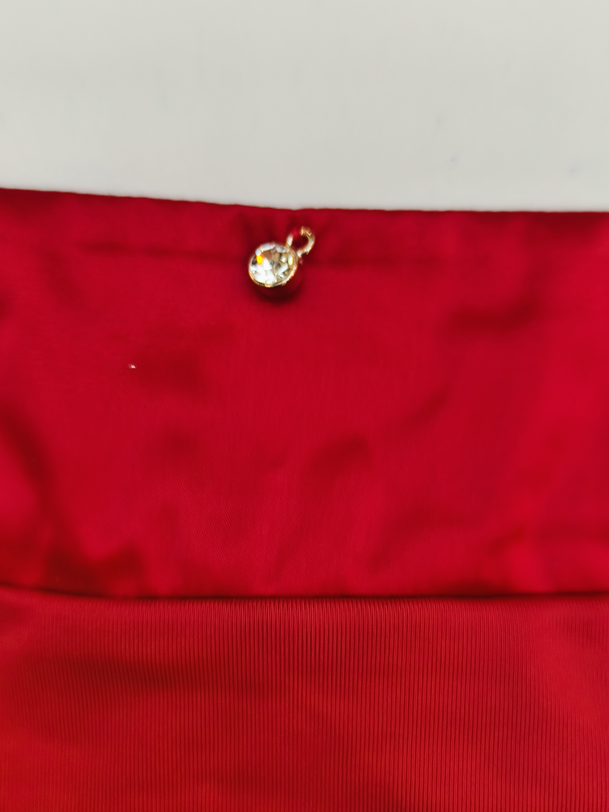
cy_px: 406
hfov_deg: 44.2
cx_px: 304
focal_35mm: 32
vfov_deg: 56.8
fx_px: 751
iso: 160
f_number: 1.65
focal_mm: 6.14
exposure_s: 1/30
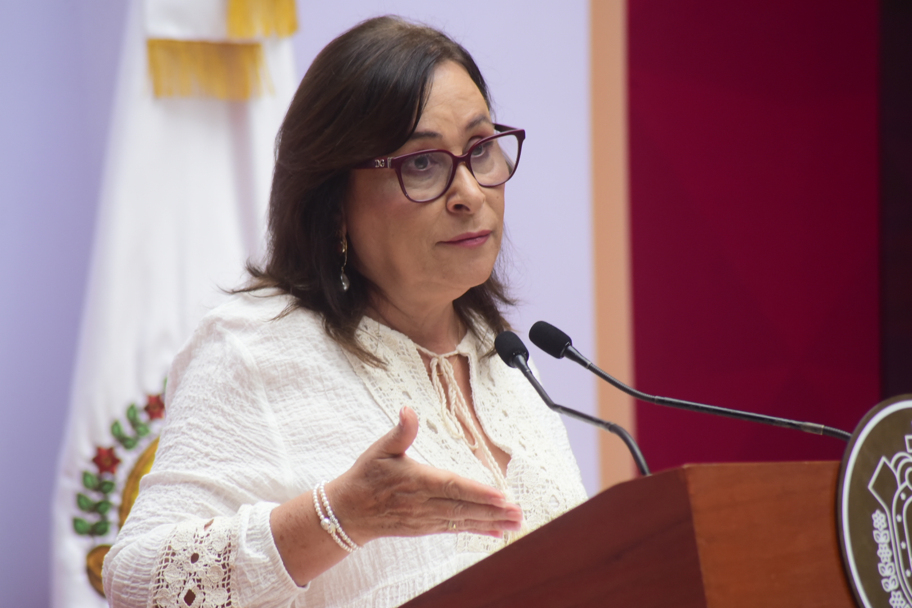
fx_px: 7599
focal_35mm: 300
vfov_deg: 4.6
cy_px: 304
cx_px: 456
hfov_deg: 6.9
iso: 2000
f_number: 5.6
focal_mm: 300
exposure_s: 1/400
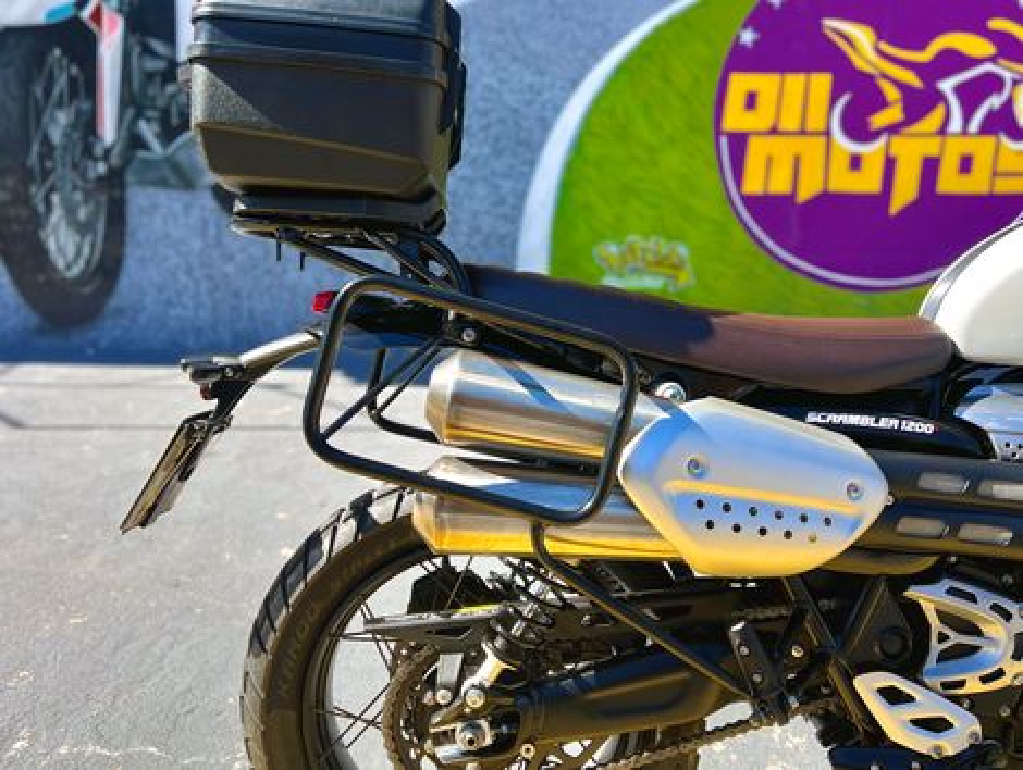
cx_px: 512
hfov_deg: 67.2
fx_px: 770
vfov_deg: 53.2
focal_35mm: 26
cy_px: 385
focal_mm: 5.7
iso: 50
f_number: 1.5
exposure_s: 1/1238
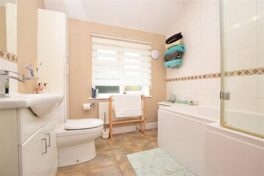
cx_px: 132
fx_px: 110
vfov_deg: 77.3
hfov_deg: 100.4
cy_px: 88
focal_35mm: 15
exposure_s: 1/125
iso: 250
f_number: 7.1
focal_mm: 10
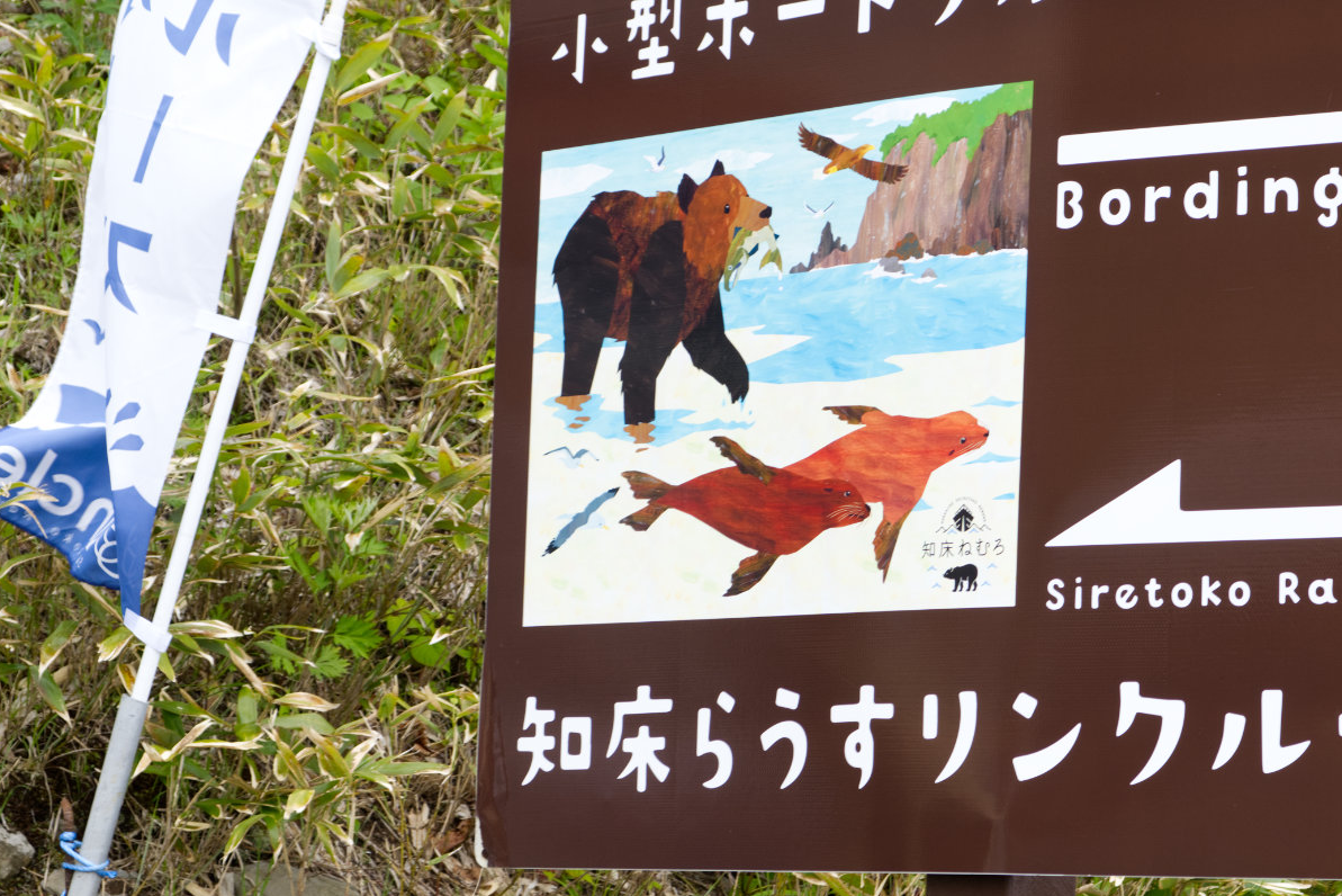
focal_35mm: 92
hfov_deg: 22.1
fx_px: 3430
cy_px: 297
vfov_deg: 14.8
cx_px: 862
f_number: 5.6
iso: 125
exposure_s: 1/180
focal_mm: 40.7
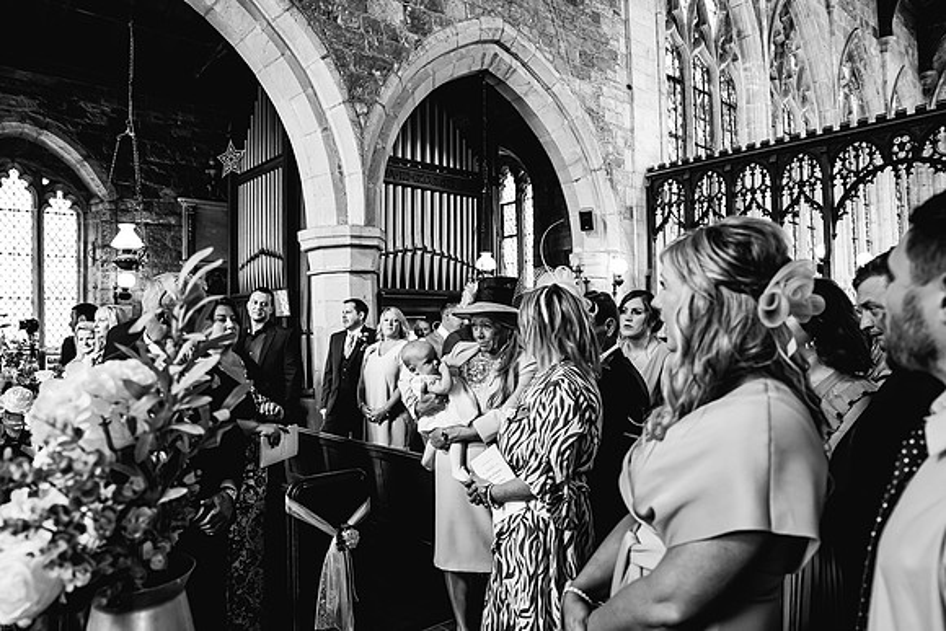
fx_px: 631
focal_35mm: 24
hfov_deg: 73.7
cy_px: 316
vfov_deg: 53.2
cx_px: 473
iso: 1600
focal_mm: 24
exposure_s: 1/80
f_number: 2.8
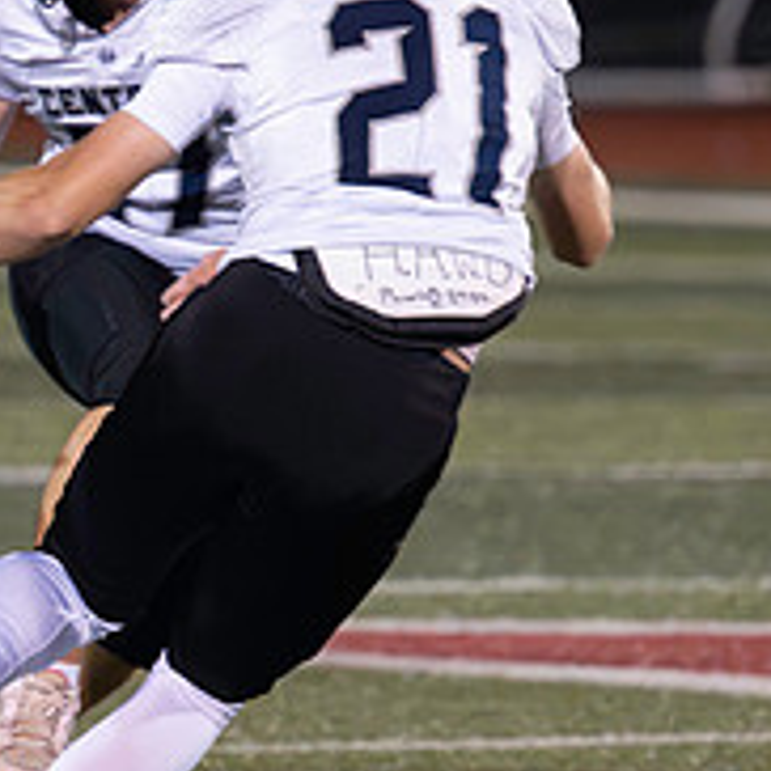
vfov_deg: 2.0
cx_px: -341
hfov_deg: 2.0
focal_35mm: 874
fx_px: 22024
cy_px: 380
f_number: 4
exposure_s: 1/800
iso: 18000
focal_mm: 250
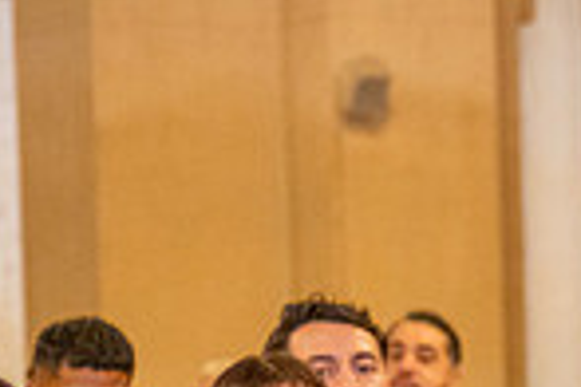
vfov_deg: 4.9
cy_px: 760
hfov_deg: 7.4
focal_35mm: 276
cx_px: 767
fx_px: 4454
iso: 2000
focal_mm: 70
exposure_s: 1/200
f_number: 3.5
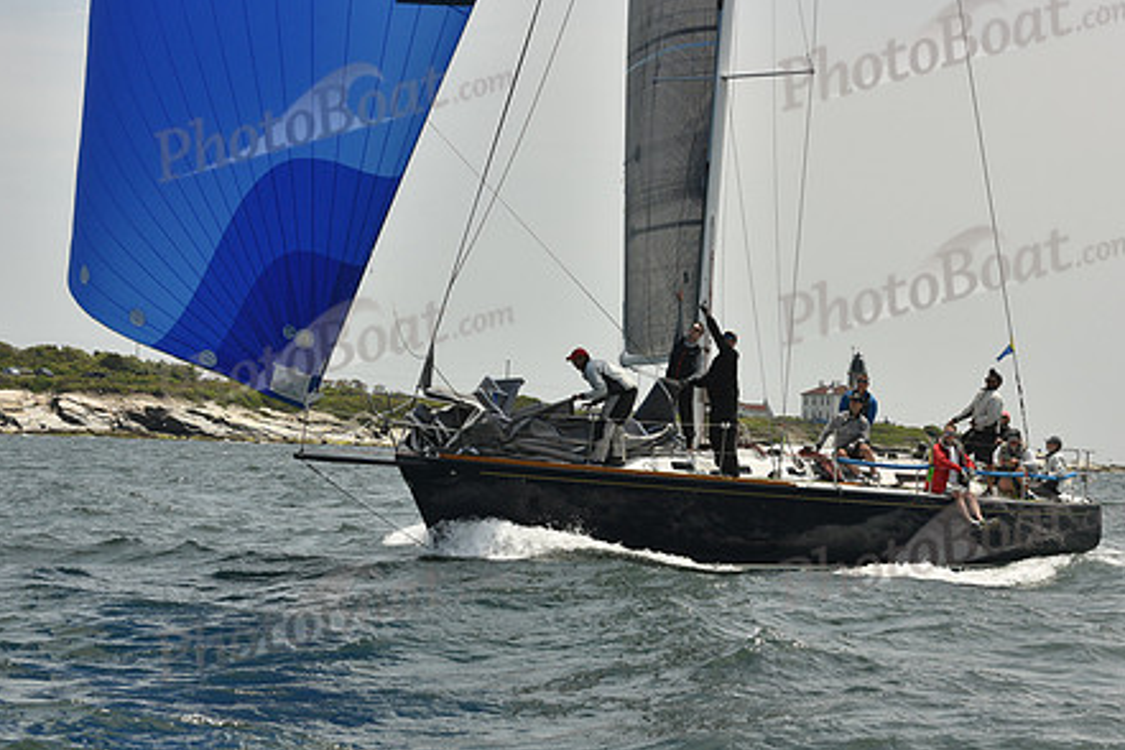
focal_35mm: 92
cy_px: 448
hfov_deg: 22.1
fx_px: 2875
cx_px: 648
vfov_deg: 14.9
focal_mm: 70
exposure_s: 1/1600
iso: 400
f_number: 10
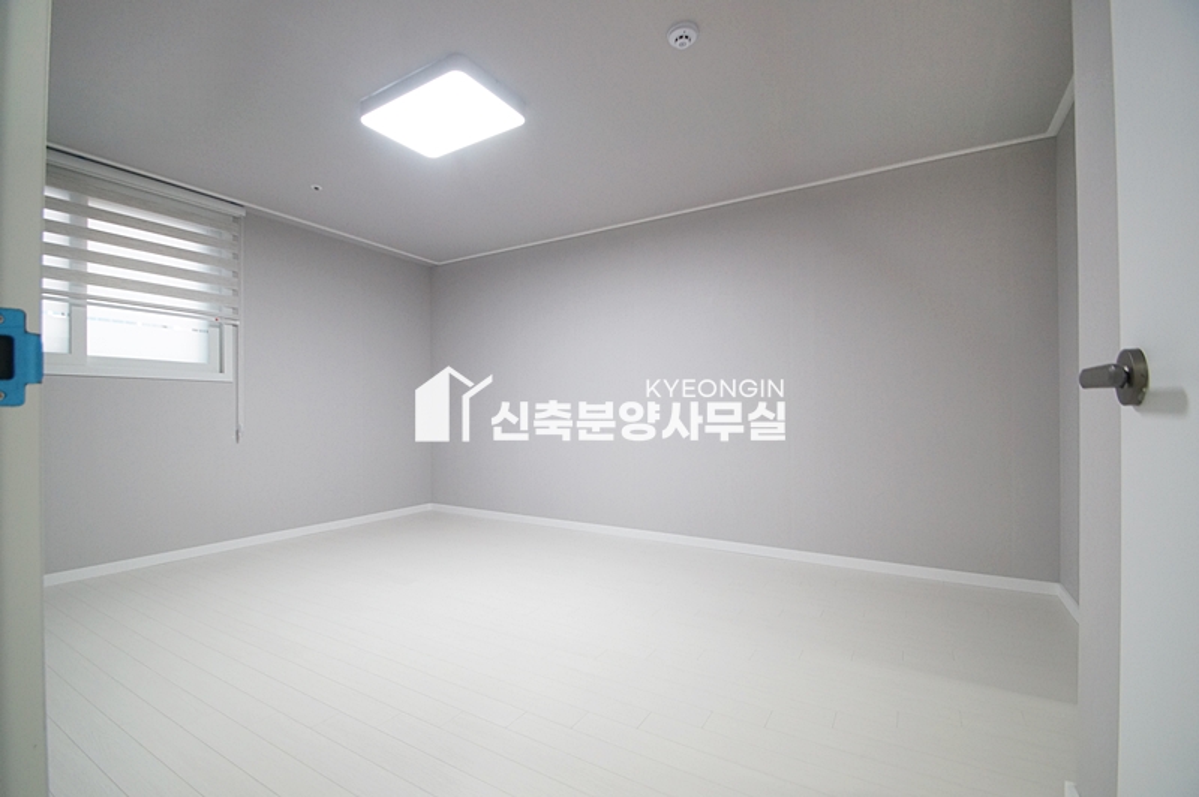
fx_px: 499
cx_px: 600
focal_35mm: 15
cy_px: 398
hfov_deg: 100.4
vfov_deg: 77.2
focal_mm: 10
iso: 800
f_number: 4
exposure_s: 1/80
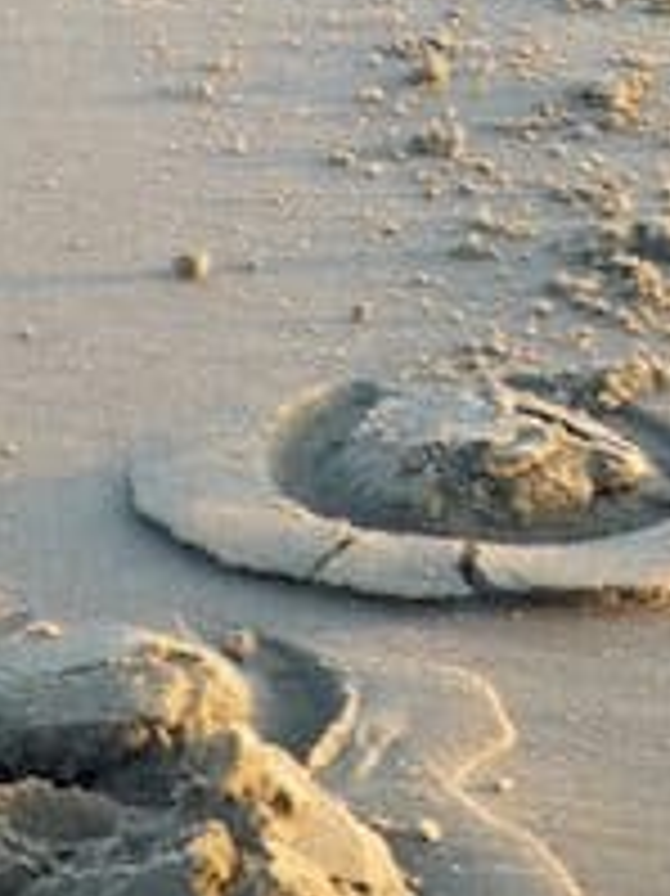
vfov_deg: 9.6
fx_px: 5219
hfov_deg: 7.3
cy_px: -297
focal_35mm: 202
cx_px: 58
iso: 100
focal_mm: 10.4
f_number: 4.7
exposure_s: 1/20
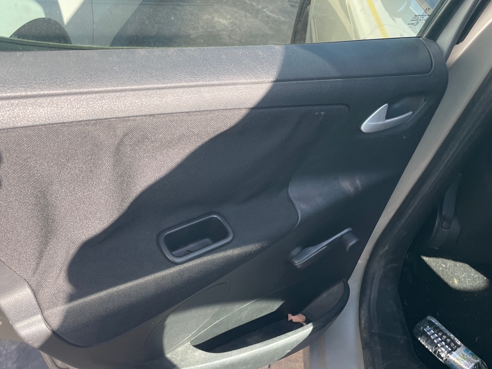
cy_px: 208
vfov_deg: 41.7
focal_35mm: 34
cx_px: 198
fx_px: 483
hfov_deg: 53.6
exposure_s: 1/458
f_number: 1.6
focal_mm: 4.2
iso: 32
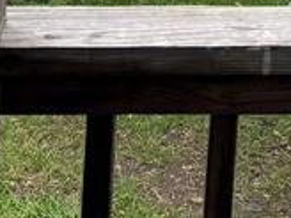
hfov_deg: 12.9
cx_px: 335
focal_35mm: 150
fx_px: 1261
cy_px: -362
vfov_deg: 8.7
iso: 160
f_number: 1.78
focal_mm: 6.76
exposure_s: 1/231
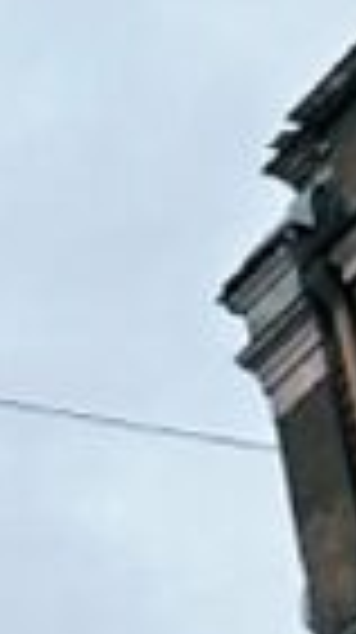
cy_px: 1210
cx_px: -1027
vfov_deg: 10.5
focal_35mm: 190
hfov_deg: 5.6
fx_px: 3198
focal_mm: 6.86
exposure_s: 1/2591
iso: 80
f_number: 1.78
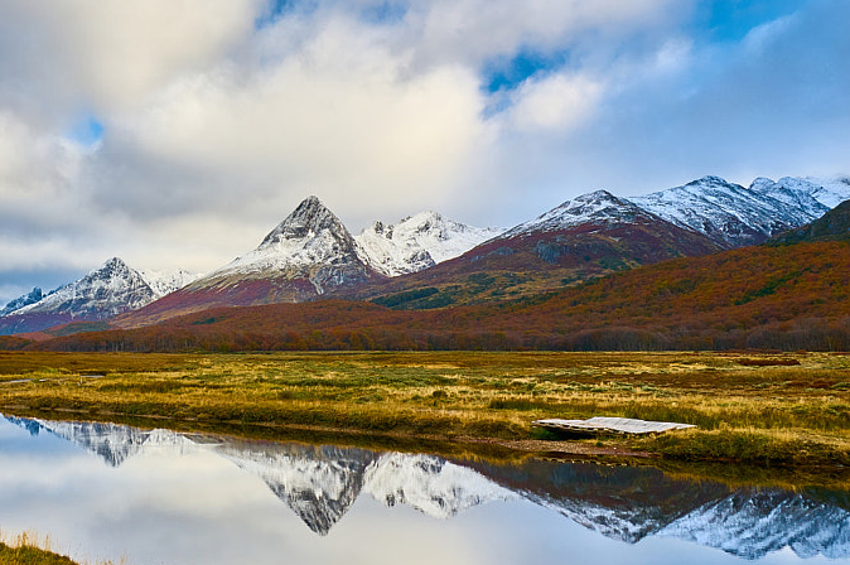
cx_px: 145
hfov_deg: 47.4
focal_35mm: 38
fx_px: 896
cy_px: 190
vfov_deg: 34.7
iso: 100
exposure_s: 1/10
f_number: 18
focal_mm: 16
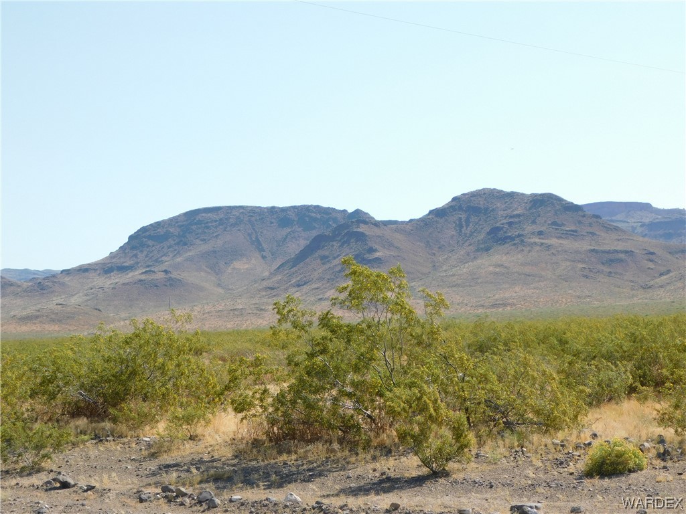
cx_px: 343
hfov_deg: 24.4
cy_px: 257
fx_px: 1585
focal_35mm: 80
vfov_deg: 18.4
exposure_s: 1/640
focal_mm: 14.2
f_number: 4.4
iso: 125
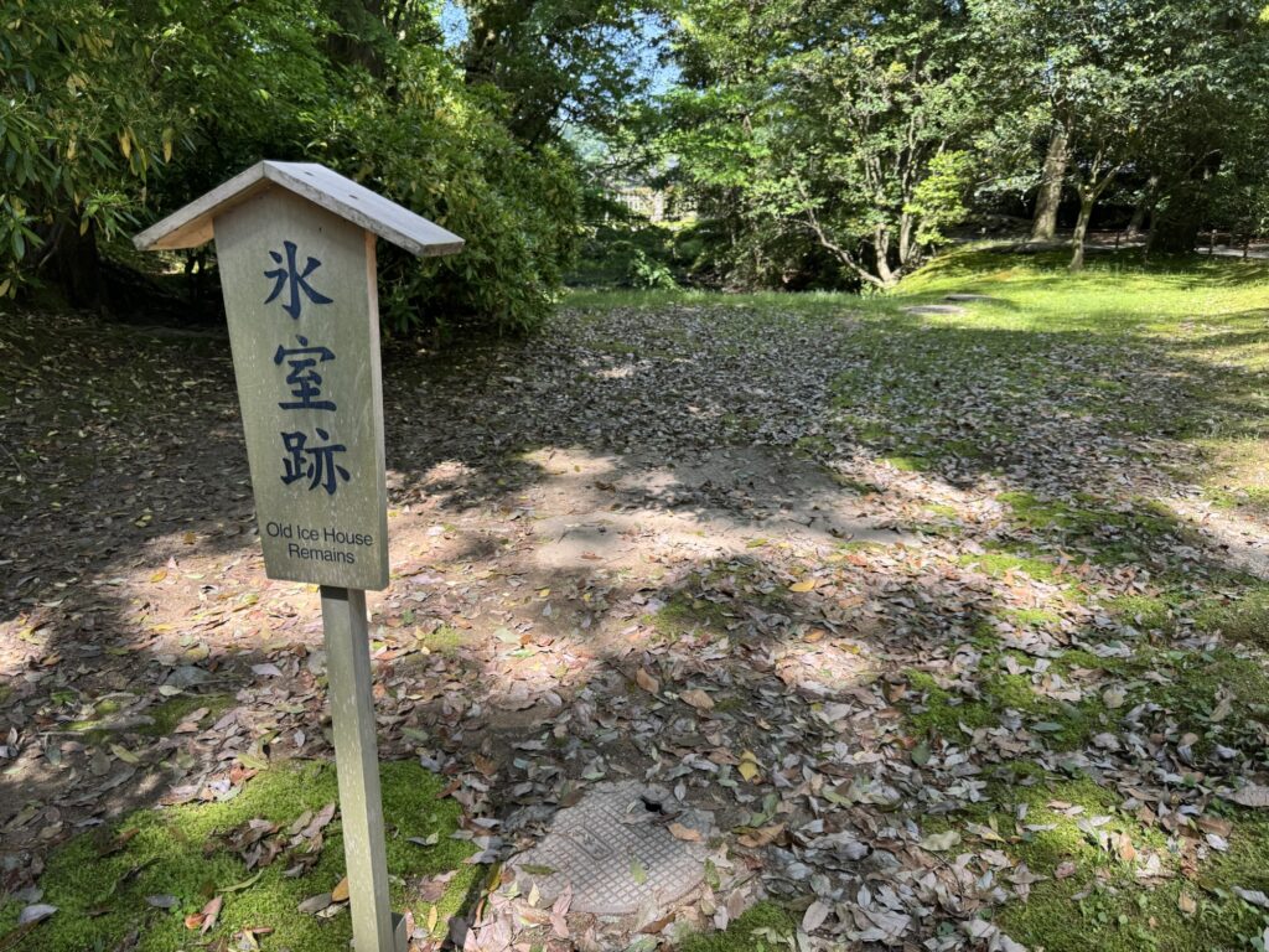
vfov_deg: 56.8
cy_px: 476
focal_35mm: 24
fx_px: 880
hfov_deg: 71.6
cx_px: 634
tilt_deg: -16.8
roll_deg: +1.9
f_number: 1.78
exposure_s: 1/454
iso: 80
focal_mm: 6.76
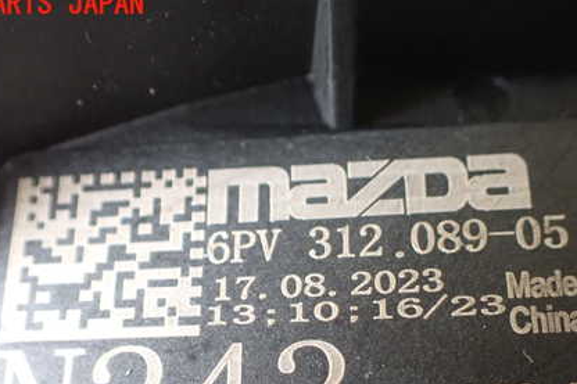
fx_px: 721
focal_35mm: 45
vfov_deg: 29.3
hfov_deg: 43.6
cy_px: 299
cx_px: 308
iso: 800
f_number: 2.3
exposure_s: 1/30
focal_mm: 5.4
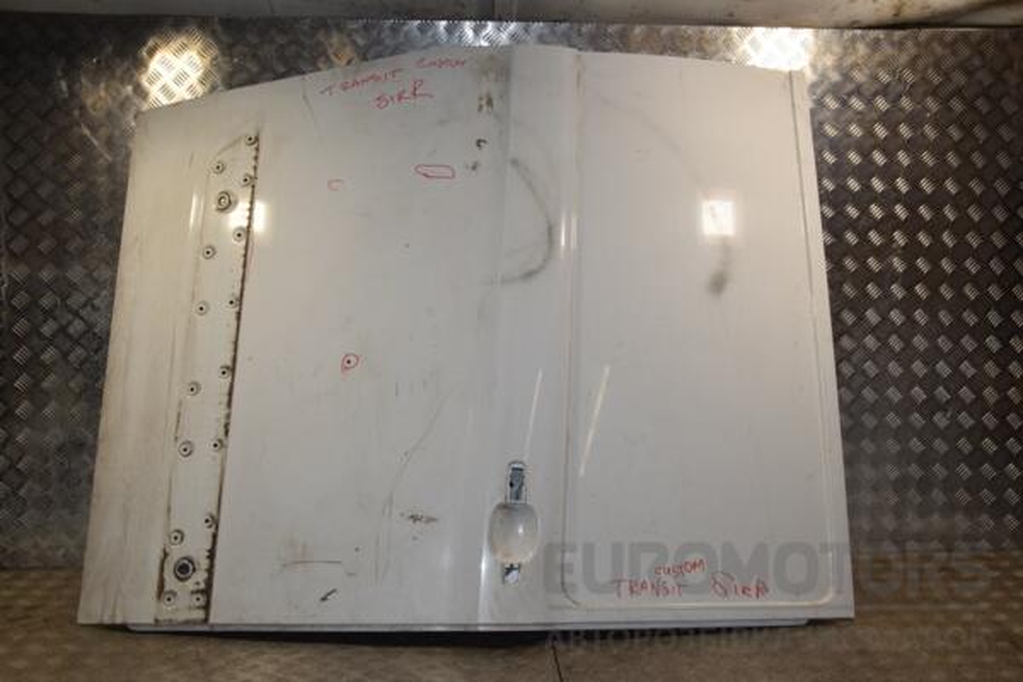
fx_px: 938
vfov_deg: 40.0
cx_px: 512
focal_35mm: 33
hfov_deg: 57.2
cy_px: 341
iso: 800
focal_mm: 22
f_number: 18
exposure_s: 1/200
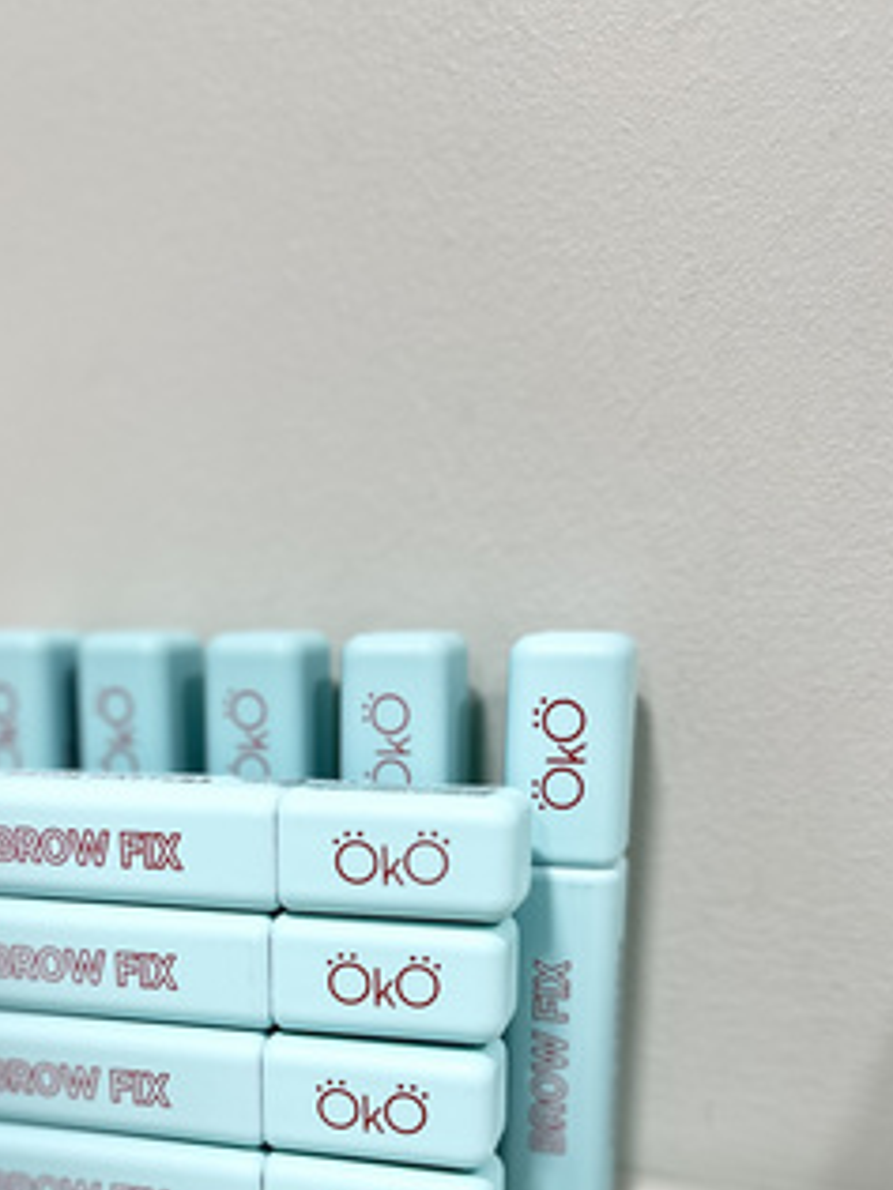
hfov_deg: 37.3
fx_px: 1307
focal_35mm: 38
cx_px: 296
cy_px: 896
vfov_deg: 47.1
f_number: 1.78
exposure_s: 1/100
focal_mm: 6.86
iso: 80
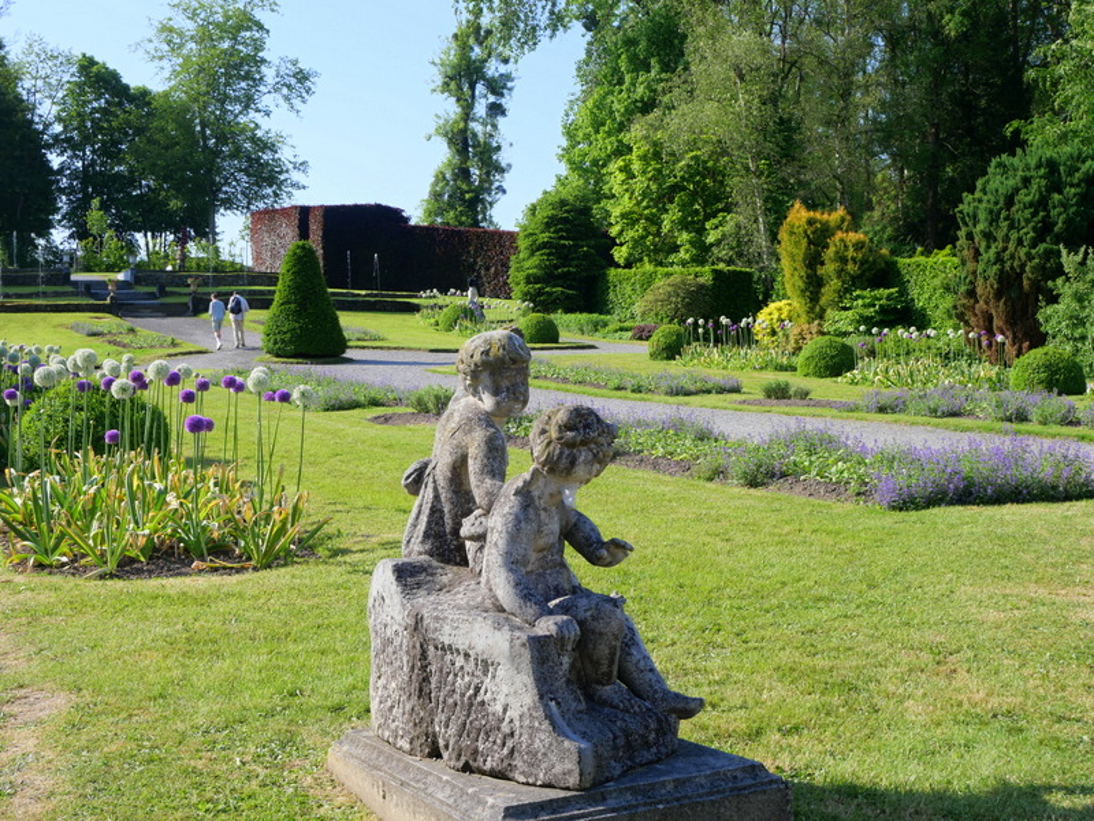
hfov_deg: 39.7
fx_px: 1517
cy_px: 410
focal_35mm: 48
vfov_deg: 30.3
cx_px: 547
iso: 800
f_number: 7.1
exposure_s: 1/250
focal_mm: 24
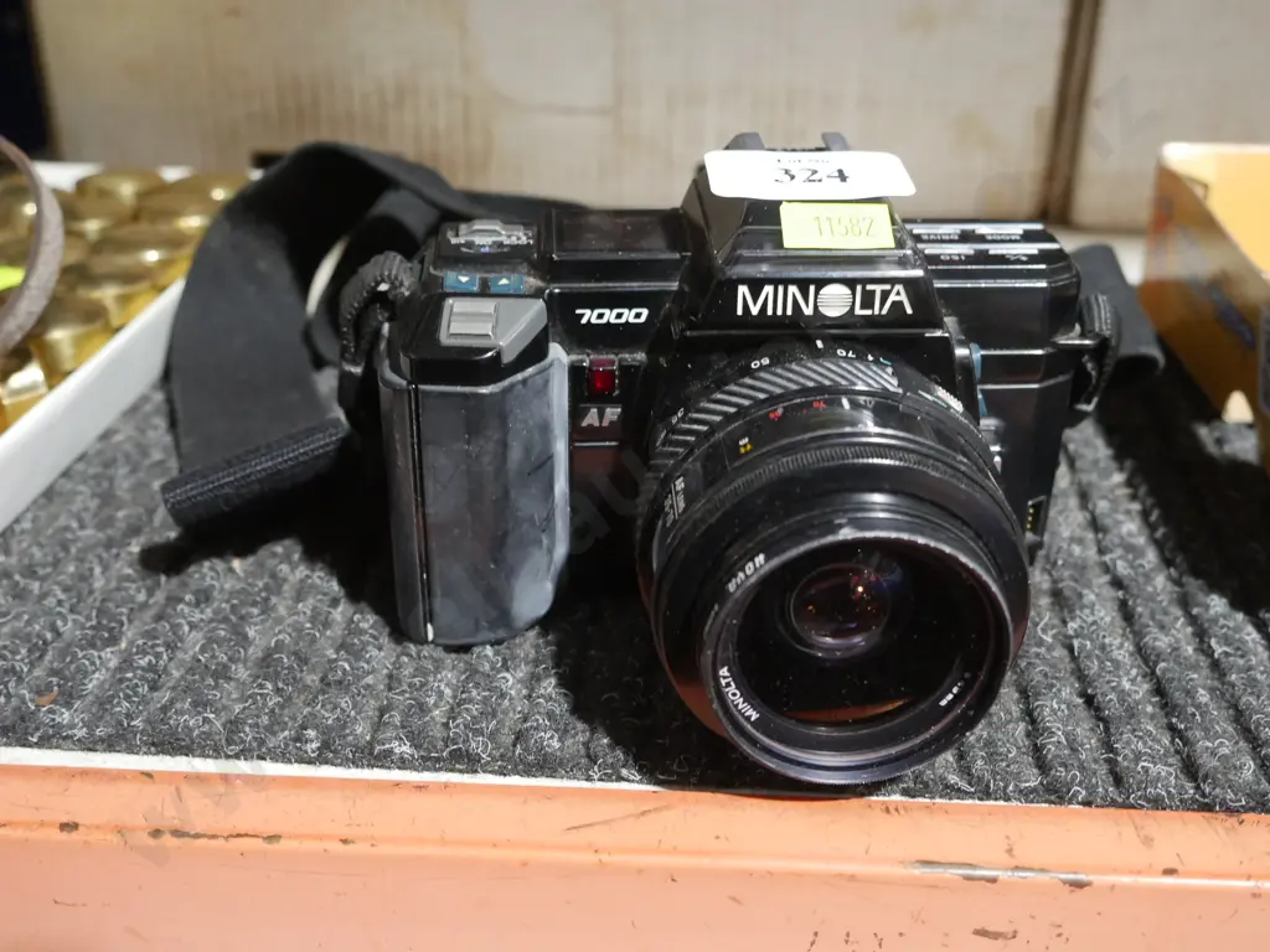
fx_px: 1468
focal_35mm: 40
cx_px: 635
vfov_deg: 36.0
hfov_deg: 46.8
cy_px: 476
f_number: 4.5
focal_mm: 20
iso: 2500
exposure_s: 1/60
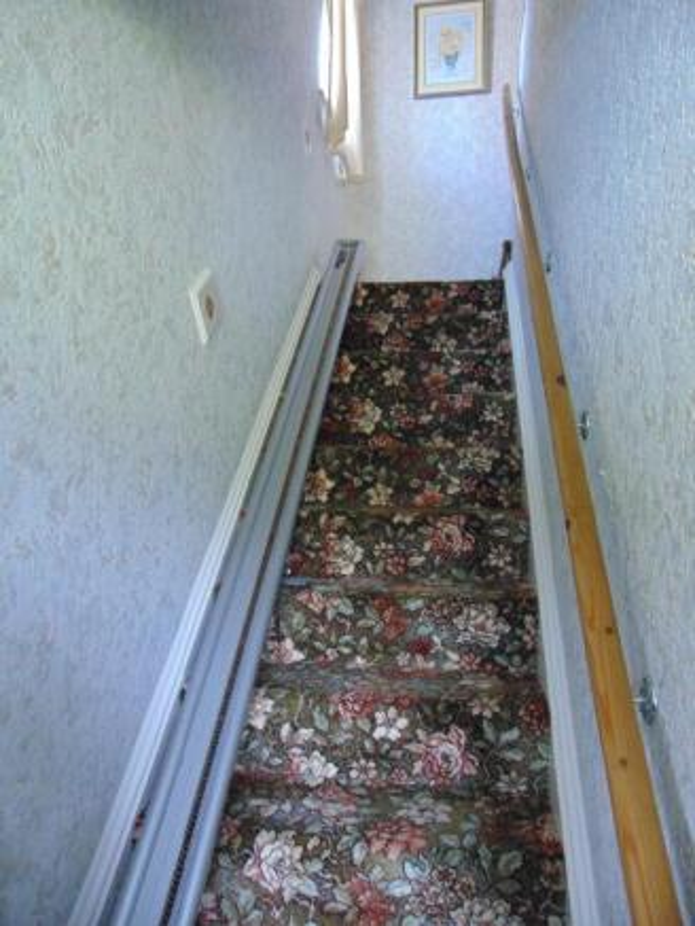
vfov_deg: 69.4
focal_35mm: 25
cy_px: 463
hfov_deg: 54.9
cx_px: 348
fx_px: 669
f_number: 3
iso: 320
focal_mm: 4.5
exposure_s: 1/30
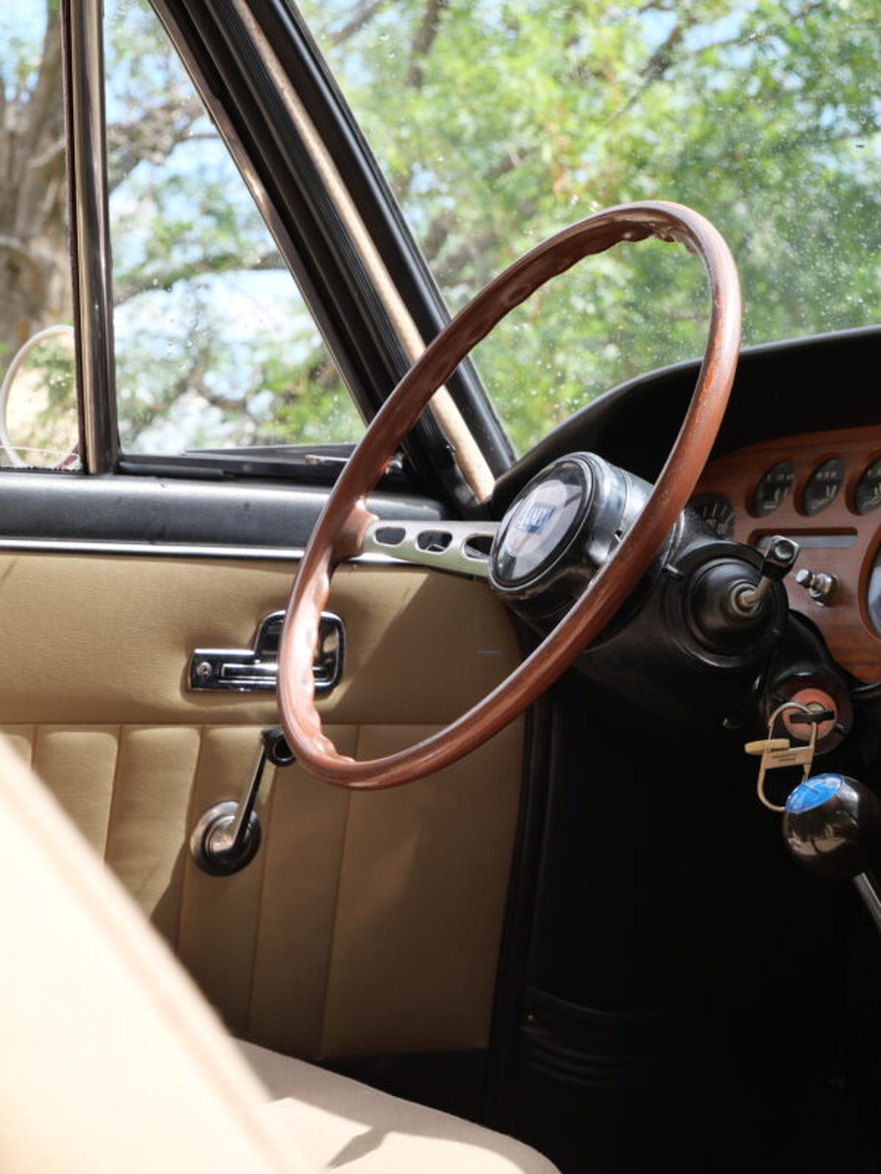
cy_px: 587
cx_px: 440
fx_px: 2240
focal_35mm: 66
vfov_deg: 29.4
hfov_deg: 22.3
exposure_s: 1/160
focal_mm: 33
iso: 200
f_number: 6.3
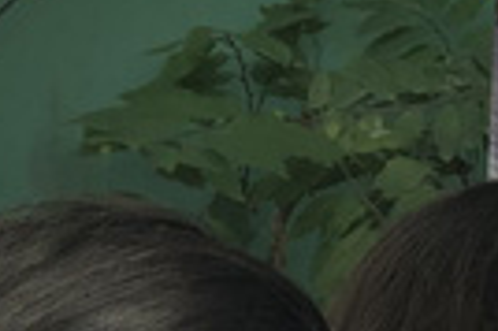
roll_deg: -1.6
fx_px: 3924
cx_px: 331
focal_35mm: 284
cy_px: 629
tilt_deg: -15.2
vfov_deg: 4.8
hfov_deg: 7.3
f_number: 2.8
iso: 50
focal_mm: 6.6
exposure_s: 1/121
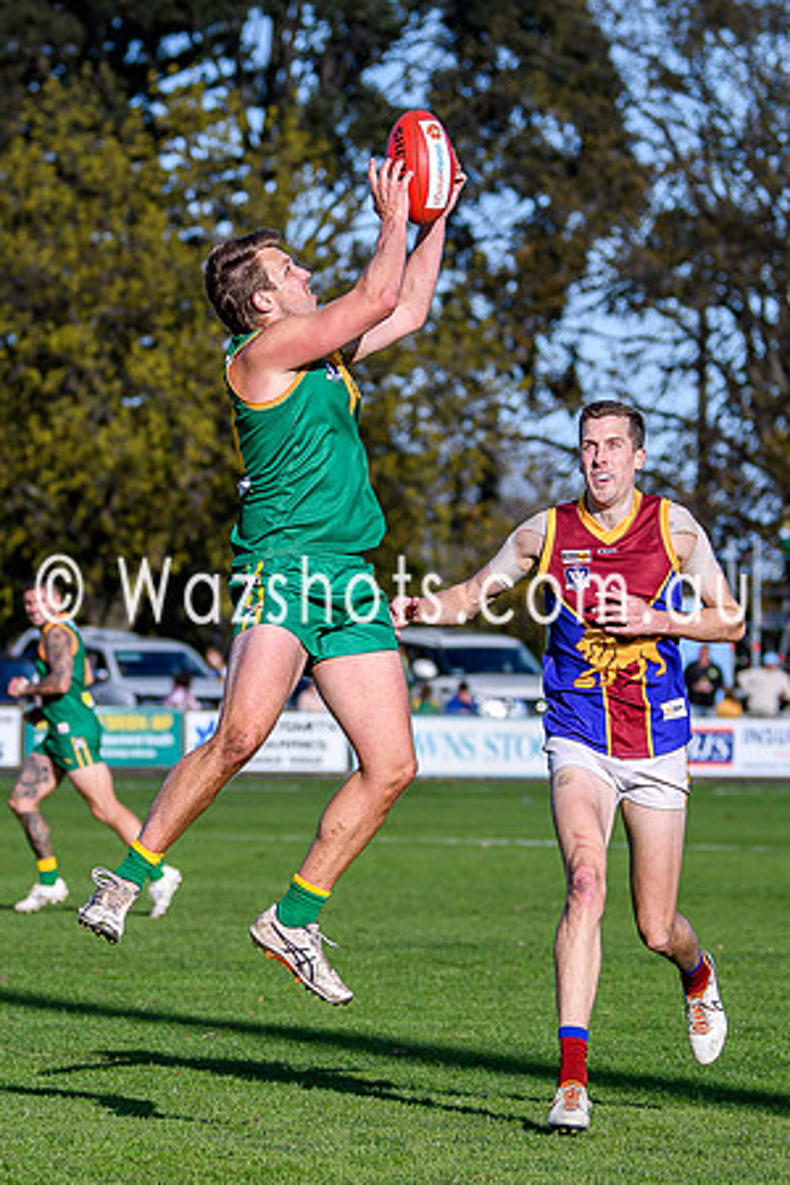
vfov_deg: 7.4
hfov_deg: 5.0
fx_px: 9123
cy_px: 584
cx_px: 222
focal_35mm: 277
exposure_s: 1/5000
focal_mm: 98
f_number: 2.8
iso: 250
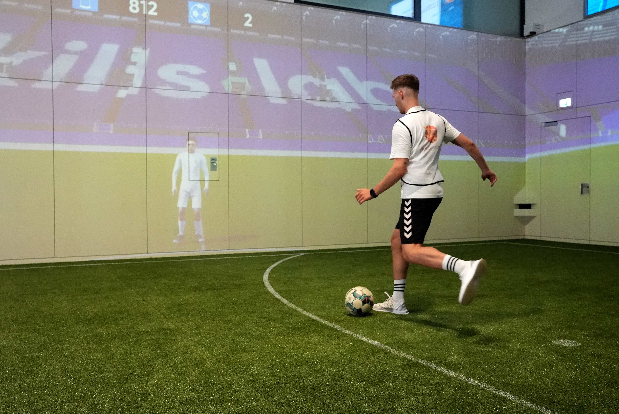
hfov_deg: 55.2
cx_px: 310
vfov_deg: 38.5
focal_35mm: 34
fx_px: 592
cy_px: 207
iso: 20000
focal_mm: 34.4
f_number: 5.6
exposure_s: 1/320
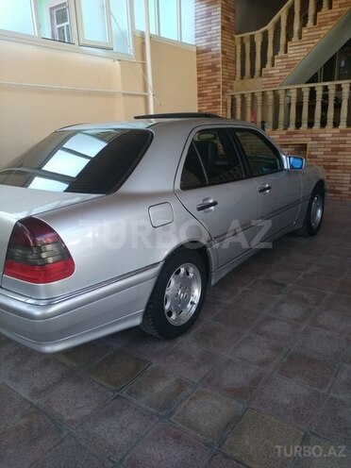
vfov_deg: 79.0
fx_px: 284
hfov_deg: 63.4
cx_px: 176
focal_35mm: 21
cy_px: 234
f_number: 2
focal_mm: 3.57
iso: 161
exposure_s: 1/100
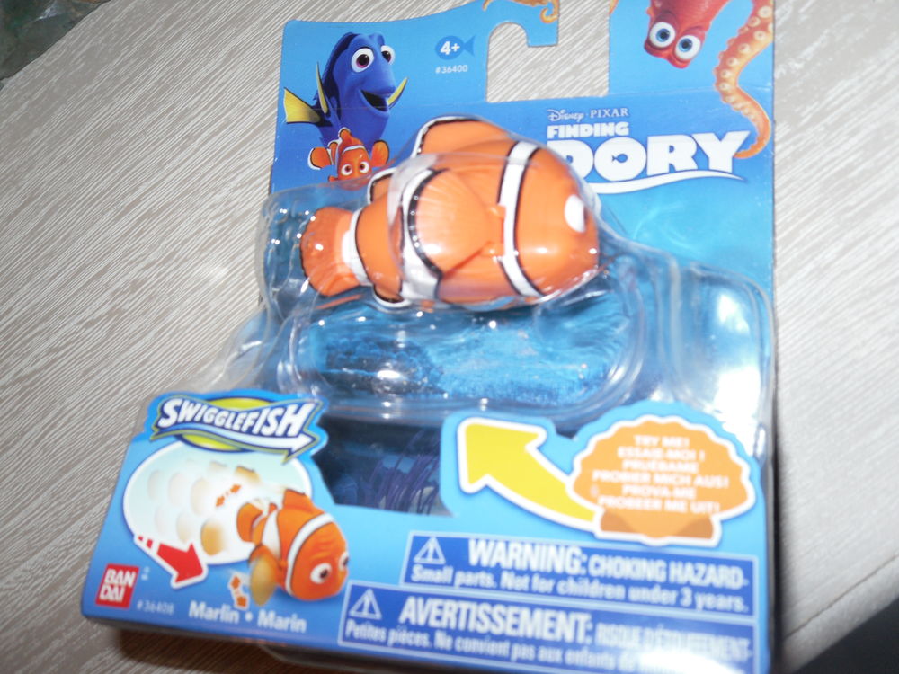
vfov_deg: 40.7
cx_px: 450
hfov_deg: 52.6
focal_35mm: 35
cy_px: 337
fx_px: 909
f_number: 3.5
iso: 80
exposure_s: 1/45
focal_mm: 6.3
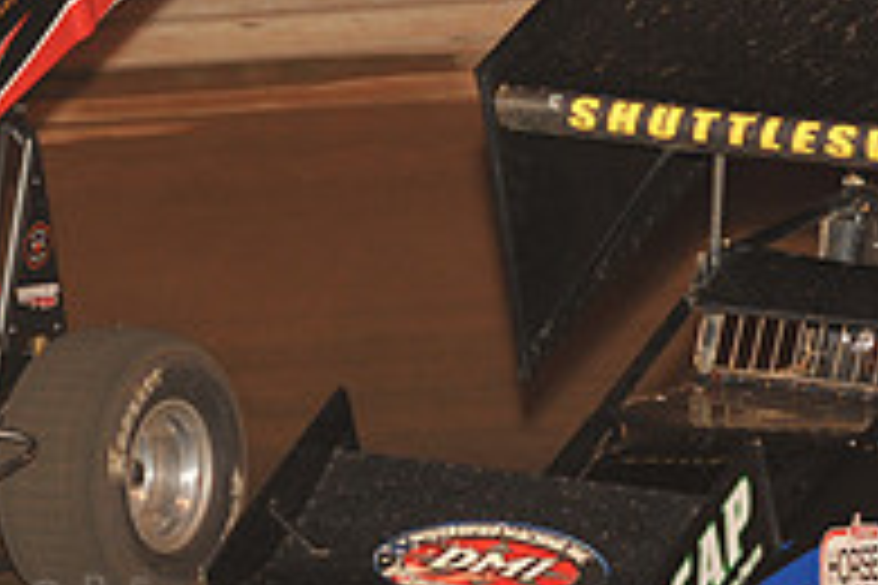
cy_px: 432
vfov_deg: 3.8
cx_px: 95
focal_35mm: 357
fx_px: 8706
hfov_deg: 5.8
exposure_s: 1/320
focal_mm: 120
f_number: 6.3
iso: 1000
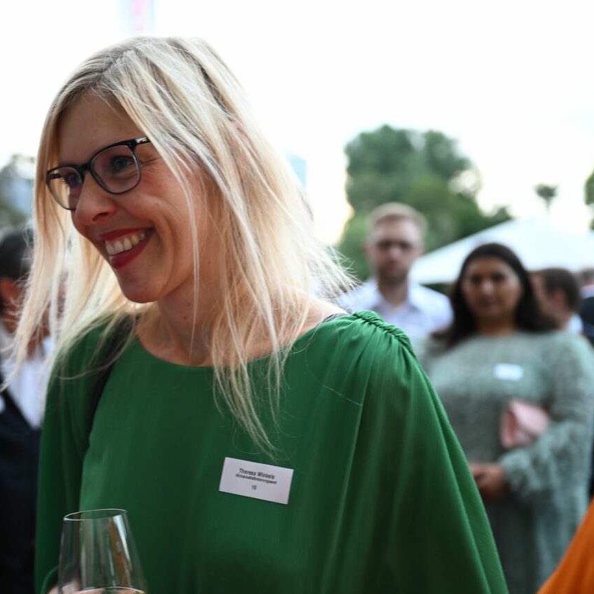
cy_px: 311
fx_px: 1068
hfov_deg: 30.5
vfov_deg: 31.1
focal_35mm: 55
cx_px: 138
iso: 1250
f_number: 3.2
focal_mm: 41
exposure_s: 1/250
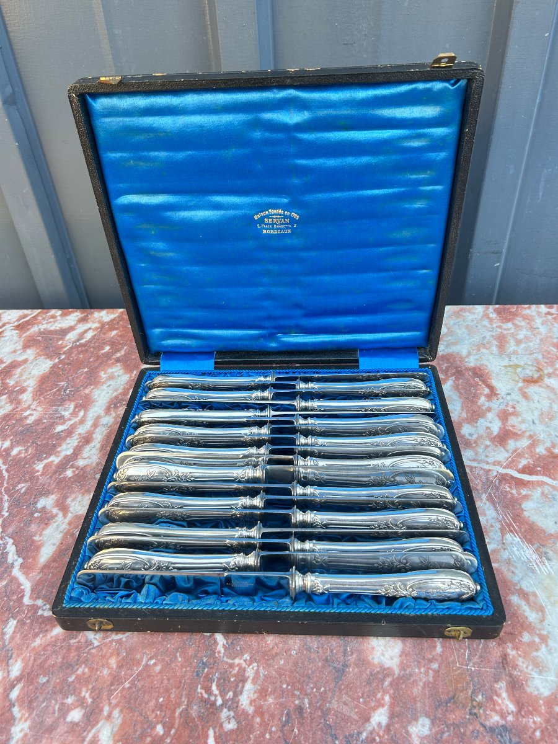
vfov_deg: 67.3
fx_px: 559
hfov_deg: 53.1
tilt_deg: -38.8
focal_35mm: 26
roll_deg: +4.0
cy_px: 372
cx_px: 279
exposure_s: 1/161
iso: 64
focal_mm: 5.7
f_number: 1.5
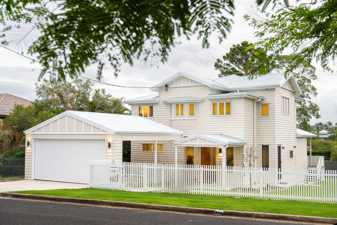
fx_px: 374
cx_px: 168
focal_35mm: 40
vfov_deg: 33.4
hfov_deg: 48.5
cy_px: 112
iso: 100
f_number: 6.3
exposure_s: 1/60
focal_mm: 40
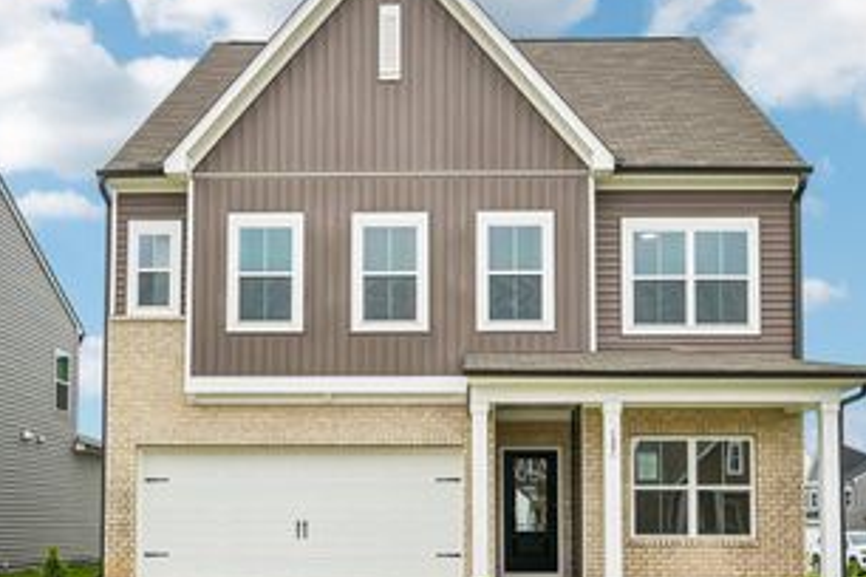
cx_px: 450
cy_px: 247
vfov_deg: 36.8
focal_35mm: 36
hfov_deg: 53.1
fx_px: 866
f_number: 8
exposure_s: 1/160
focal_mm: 22
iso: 100
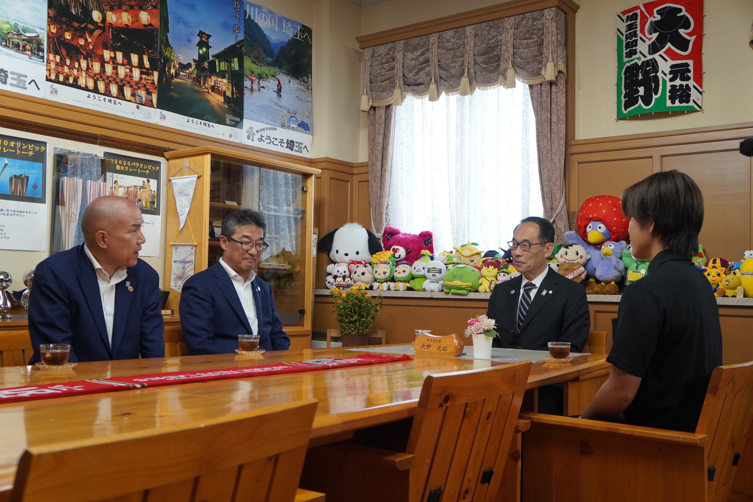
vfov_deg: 36.9
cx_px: 376
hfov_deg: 53.1
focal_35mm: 36
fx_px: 753
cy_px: 251
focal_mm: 24
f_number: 4
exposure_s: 1/160
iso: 640
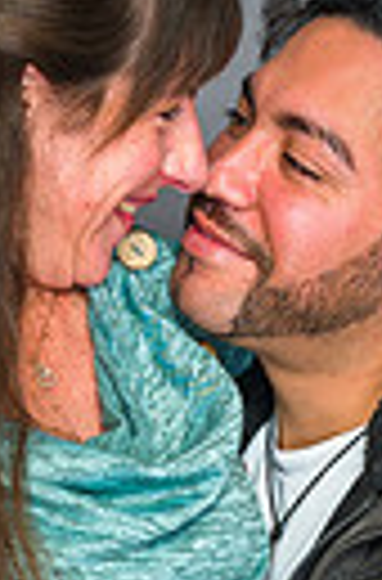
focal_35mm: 224
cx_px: 209
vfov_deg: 9.2
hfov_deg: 6.1
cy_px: 598
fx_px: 3594
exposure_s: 1/100
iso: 200
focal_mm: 64
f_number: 5.6
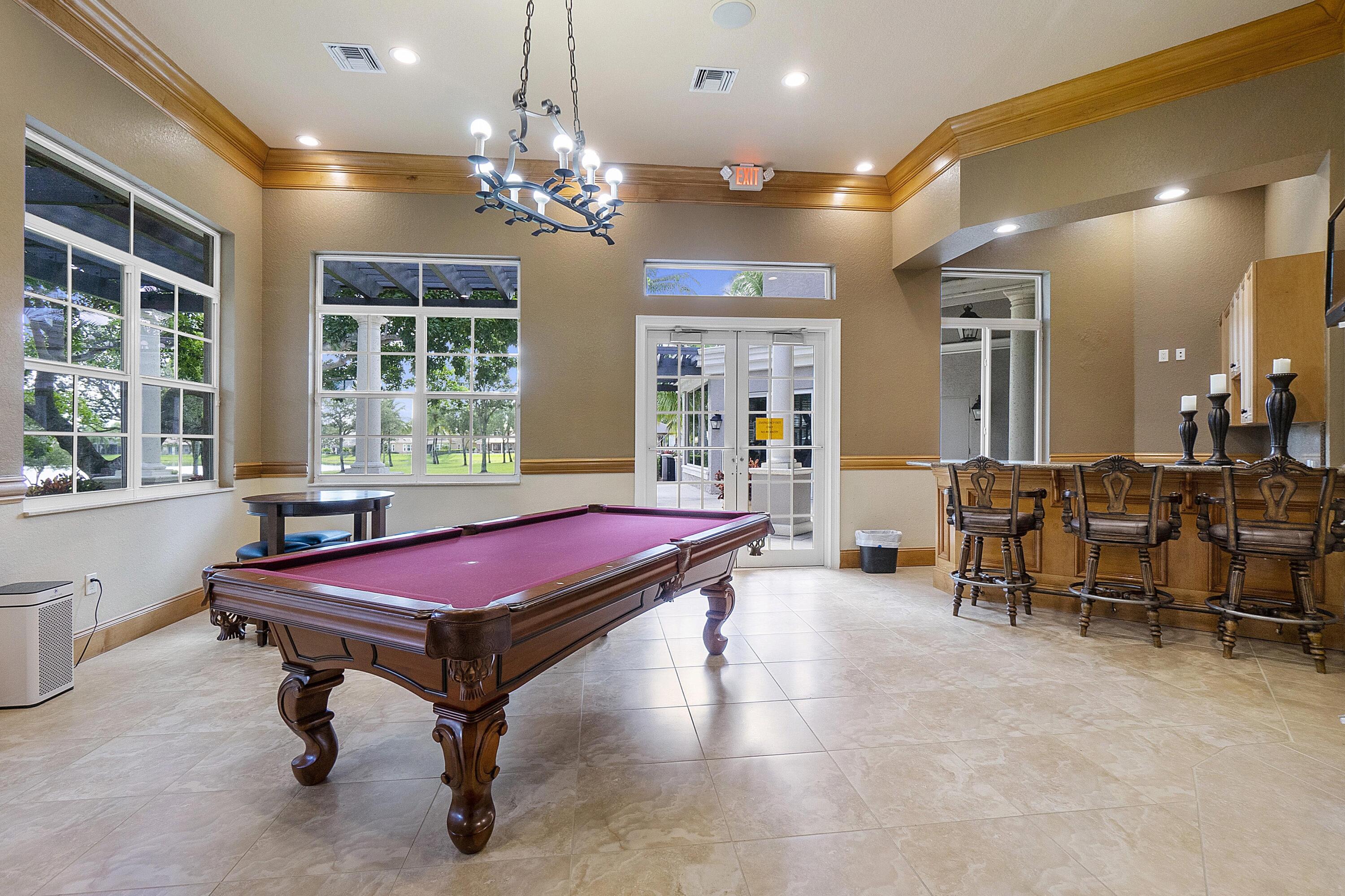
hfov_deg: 100.4
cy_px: 448
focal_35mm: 15
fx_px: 560
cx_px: 672
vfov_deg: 77.3
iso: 250
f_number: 7.1
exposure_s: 1/100
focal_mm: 10
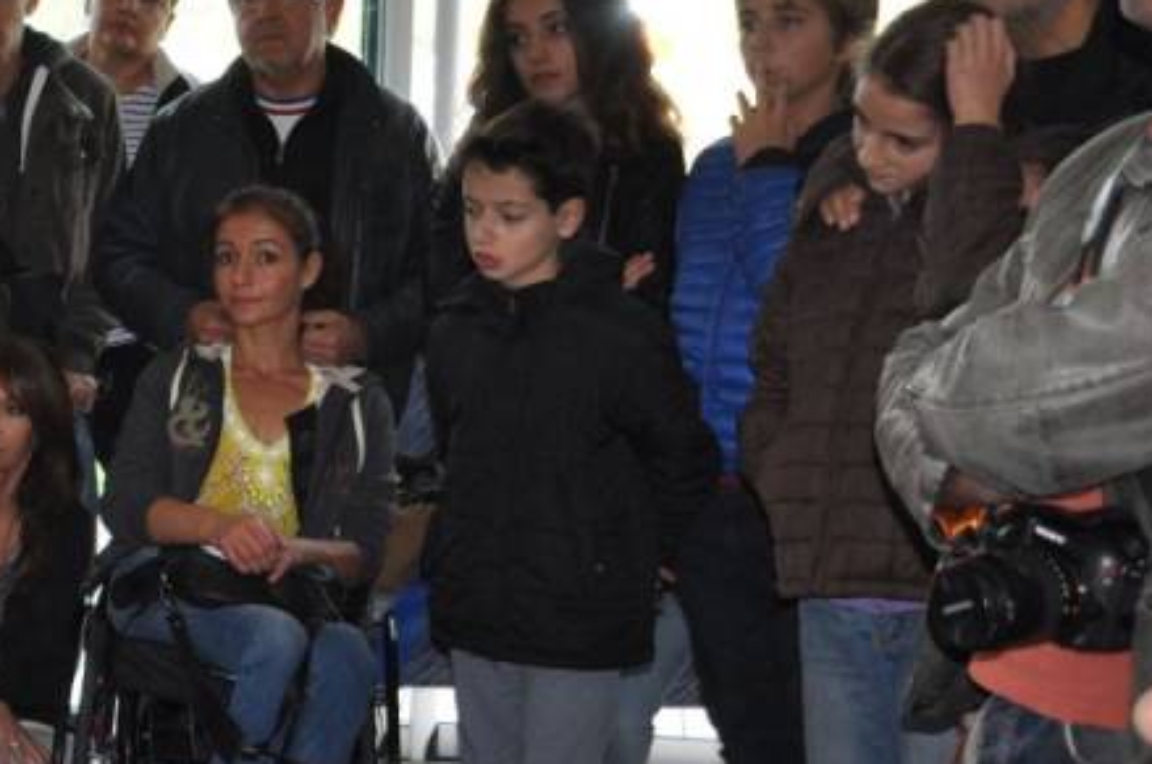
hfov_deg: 21.6
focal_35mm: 91
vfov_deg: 14.9
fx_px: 2907
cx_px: -10
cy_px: 504
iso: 640
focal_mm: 26
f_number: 4
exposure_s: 1/125
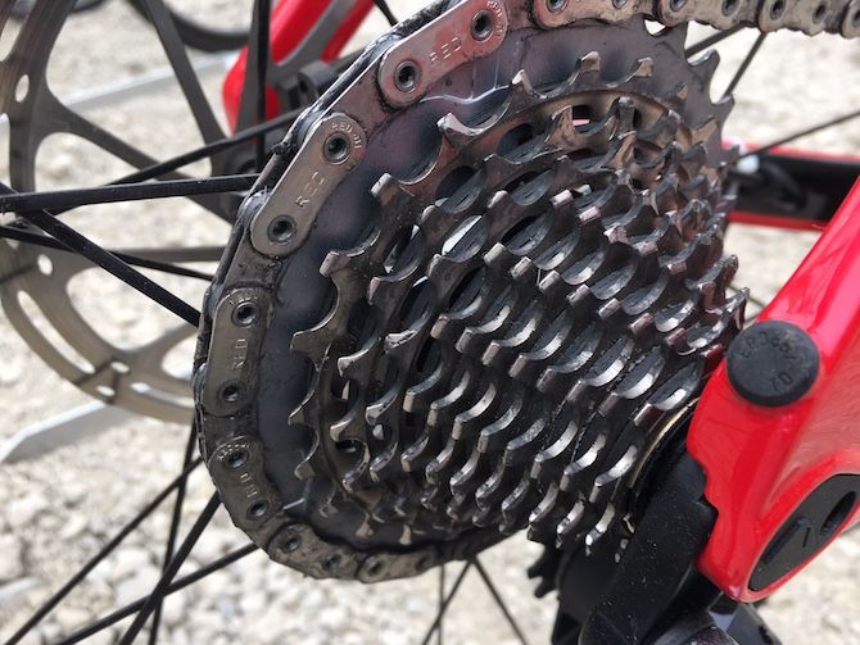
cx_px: 430
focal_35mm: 29
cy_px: 322
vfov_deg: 48.3
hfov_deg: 61.6
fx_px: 721
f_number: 2.2
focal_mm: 4.15
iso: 25
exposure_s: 1/172
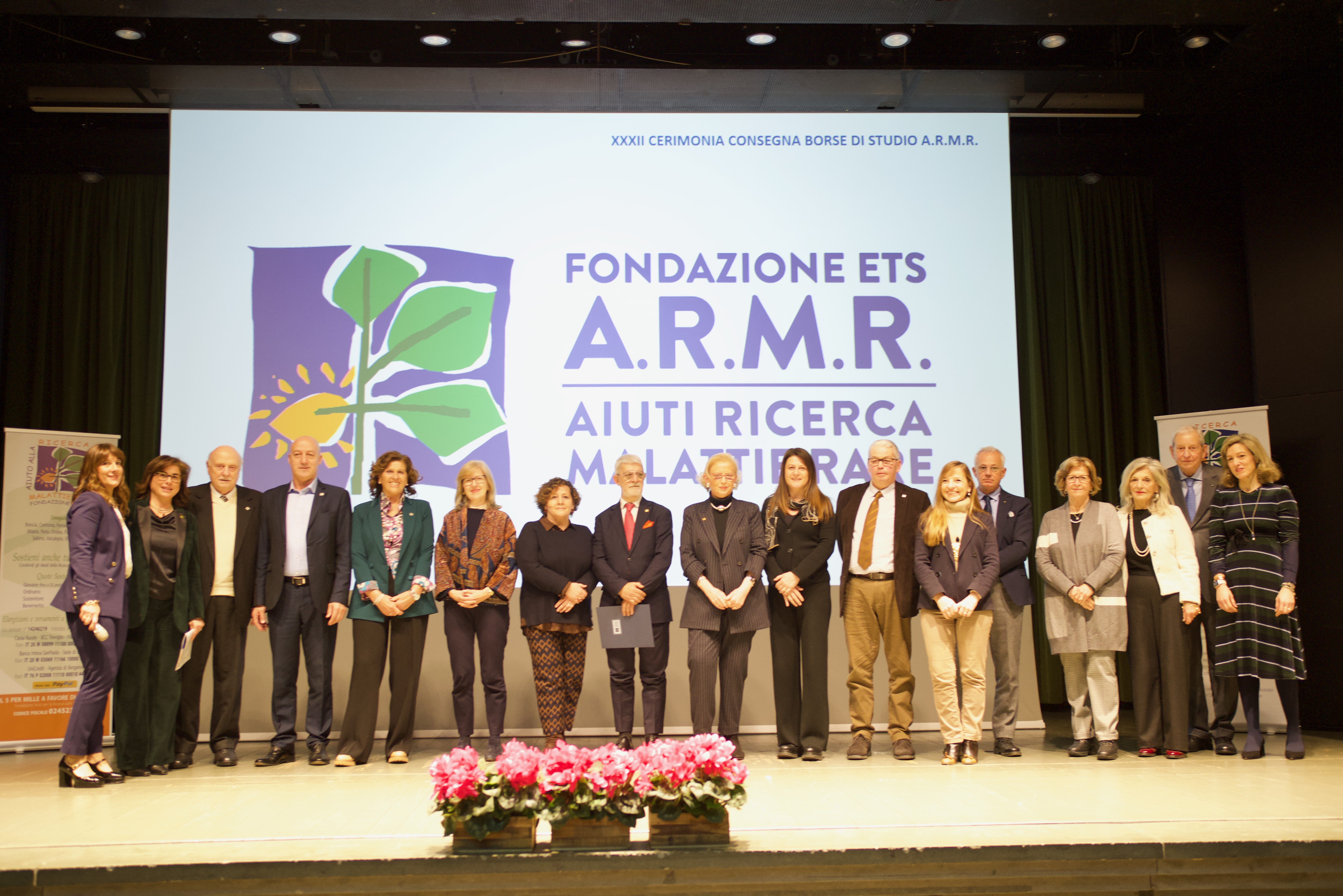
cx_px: 672
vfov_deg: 36.9
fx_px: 1343
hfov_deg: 53.1
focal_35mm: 36
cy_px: 448
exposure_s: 1/50
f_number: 3.2
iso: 2000
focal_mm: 36
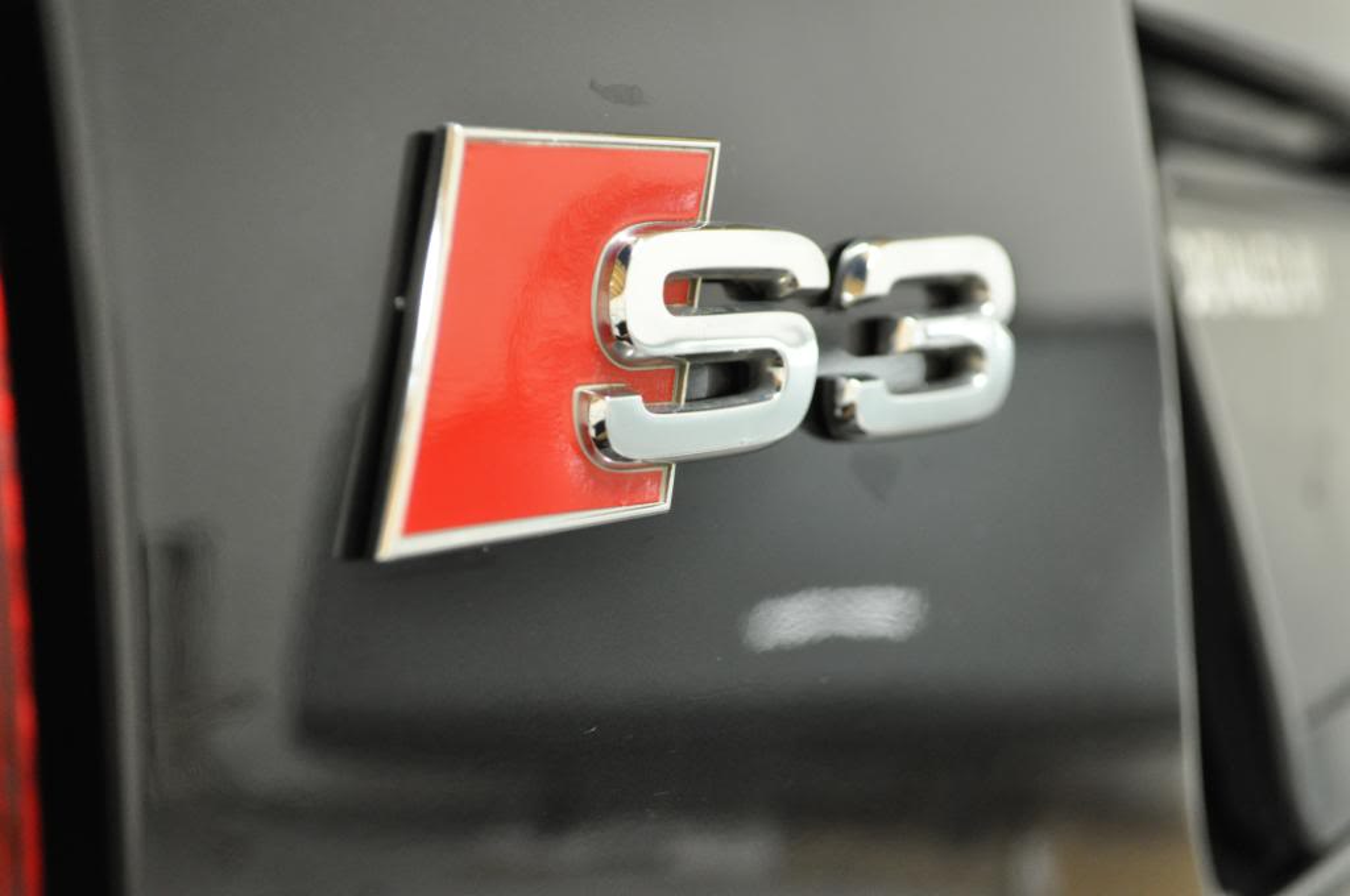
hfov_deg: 35.1
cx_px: 675
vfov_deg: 23.7
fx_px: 2135
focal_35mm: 57
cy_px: 448
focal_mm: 38
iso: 1600
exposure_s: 1/20
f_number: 5
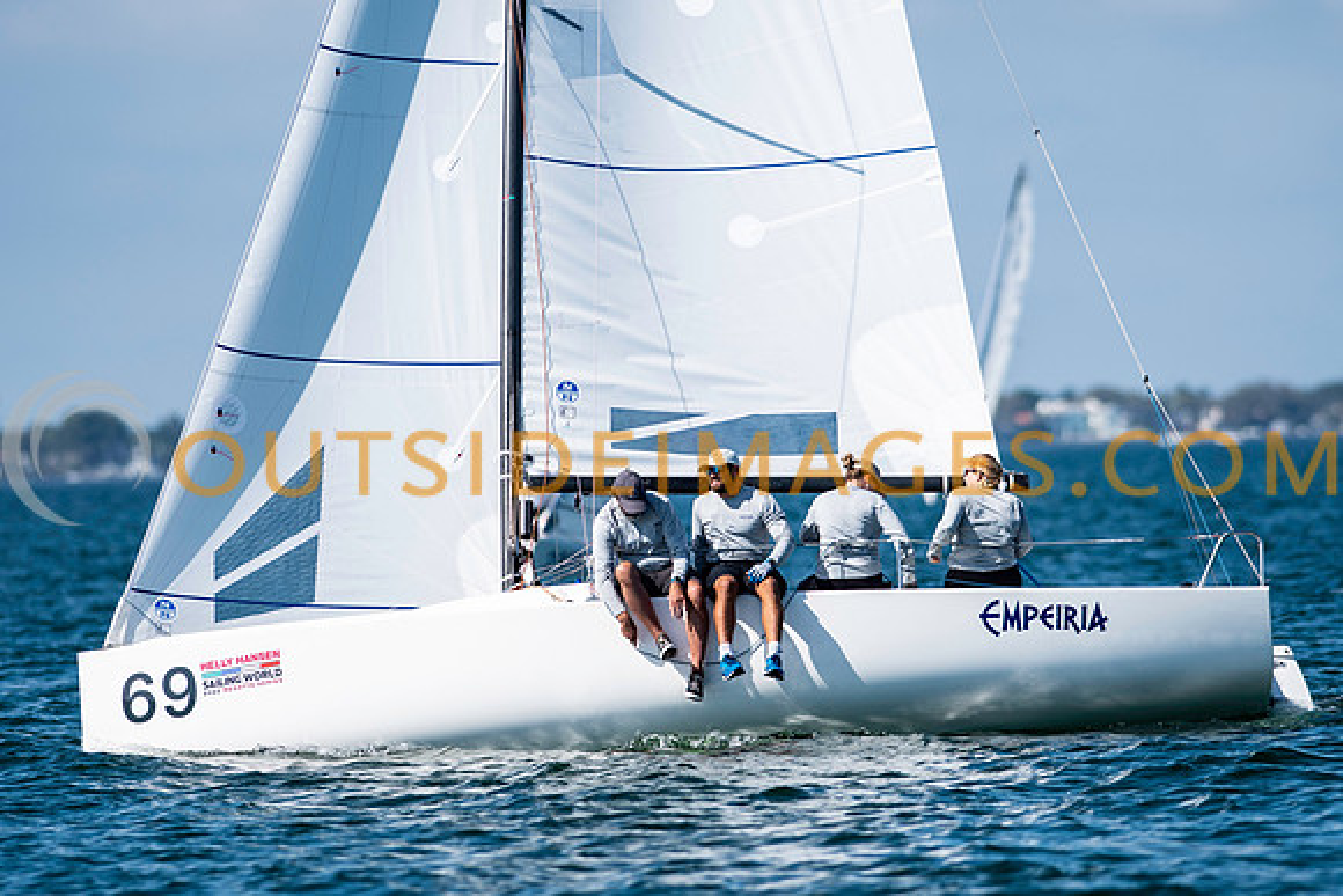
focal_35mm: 457
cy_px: 448
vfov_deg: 3.0
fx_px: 17054
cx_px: 672
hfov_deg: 4.5
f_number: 5
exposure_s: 1/3200
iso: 200
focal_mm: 300
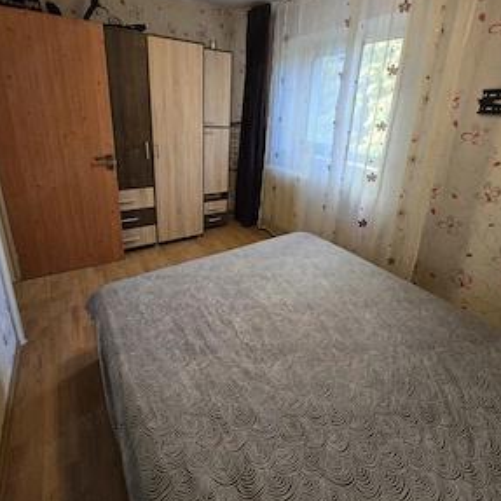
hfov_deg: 87.4
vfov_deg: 86.4
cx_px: 248
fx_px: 262
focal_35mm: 16
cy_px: 201
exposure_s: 1/60
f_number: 2.2
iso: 250
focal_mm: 2.2
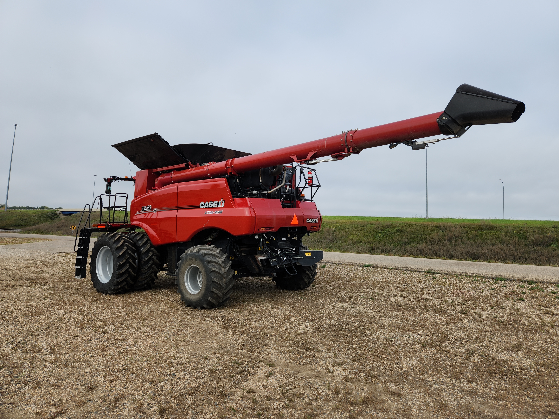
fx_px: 371
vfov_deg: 58.9
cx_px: 280
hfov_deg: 73.9
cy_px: 210
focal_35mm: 23
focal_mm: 5.4
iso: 20
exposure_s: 1/1016
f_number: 1.8
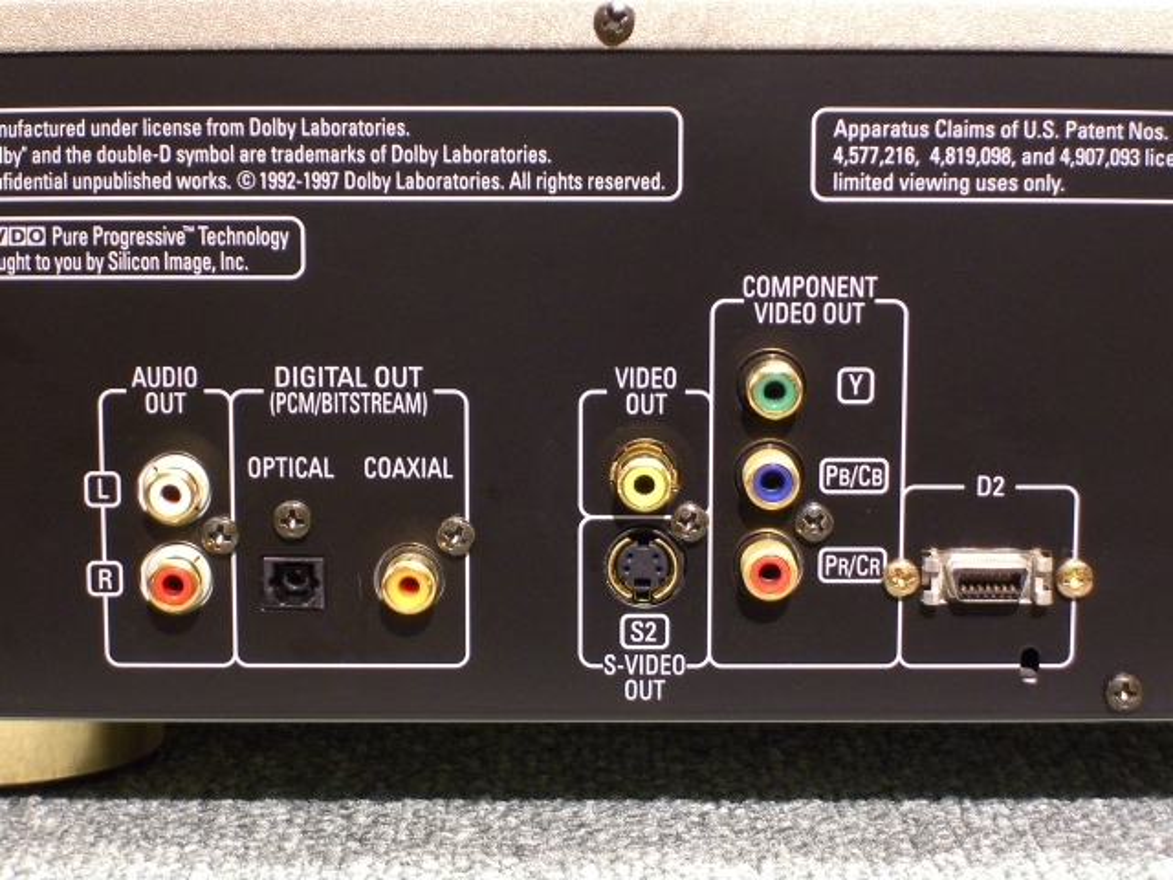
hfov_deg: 20.7
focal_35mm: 95
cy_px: 440
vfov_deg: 15.6
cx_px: 586
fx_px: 3219
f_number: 4.8
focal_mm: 19.7
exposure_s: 1/6
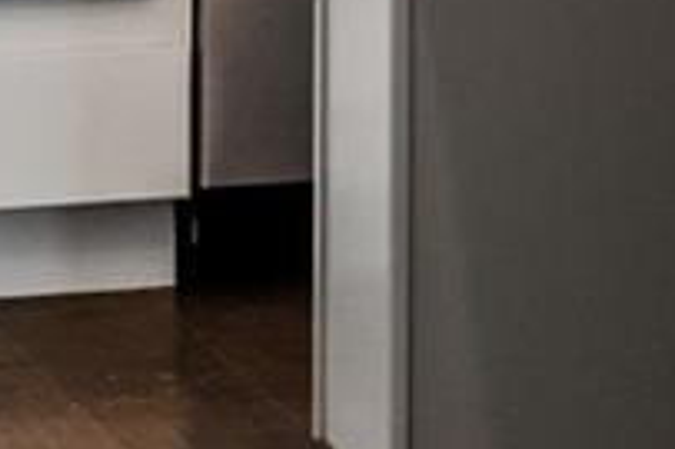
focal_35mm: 395
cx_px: 1929
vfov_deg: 3.4
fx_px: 7400
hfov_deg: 5.0
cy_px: -991
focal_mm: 25
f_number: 1.8
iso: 160
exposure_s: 1/320
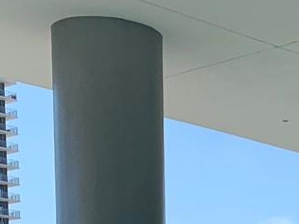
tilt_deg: -4.9
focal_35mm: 132
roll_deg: -1.2
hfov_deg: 13.8
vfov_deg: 10.0
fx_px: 1140
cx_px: 481
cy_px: 522
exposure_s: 1/2915
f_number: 1.8
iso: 25
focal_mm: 4.25
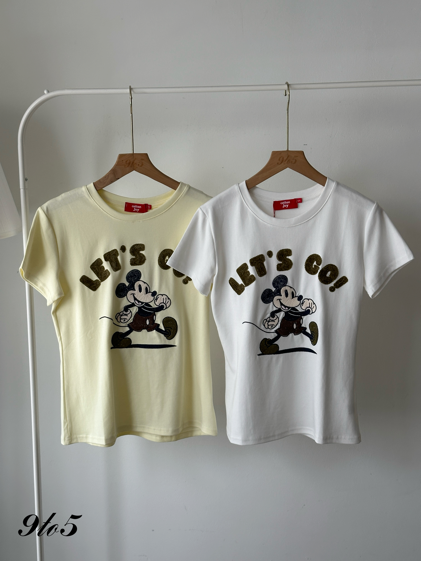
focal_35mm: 48
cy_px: 280
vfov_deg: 39.7
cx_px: 210
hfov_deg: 30.3
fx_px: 778
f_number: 1.78
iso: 80
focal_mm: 6.86
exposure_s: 1/104
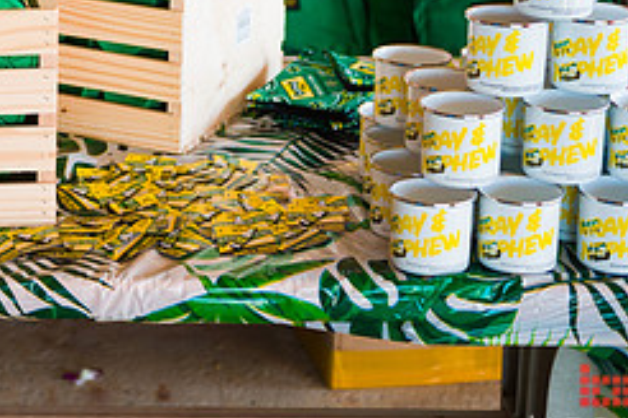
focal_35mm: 99
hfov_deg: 20.1
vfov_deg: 13.6
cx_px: 20
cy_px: 5
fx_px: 1727
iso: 500
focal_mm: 42
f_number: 3.2
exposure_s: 1/250
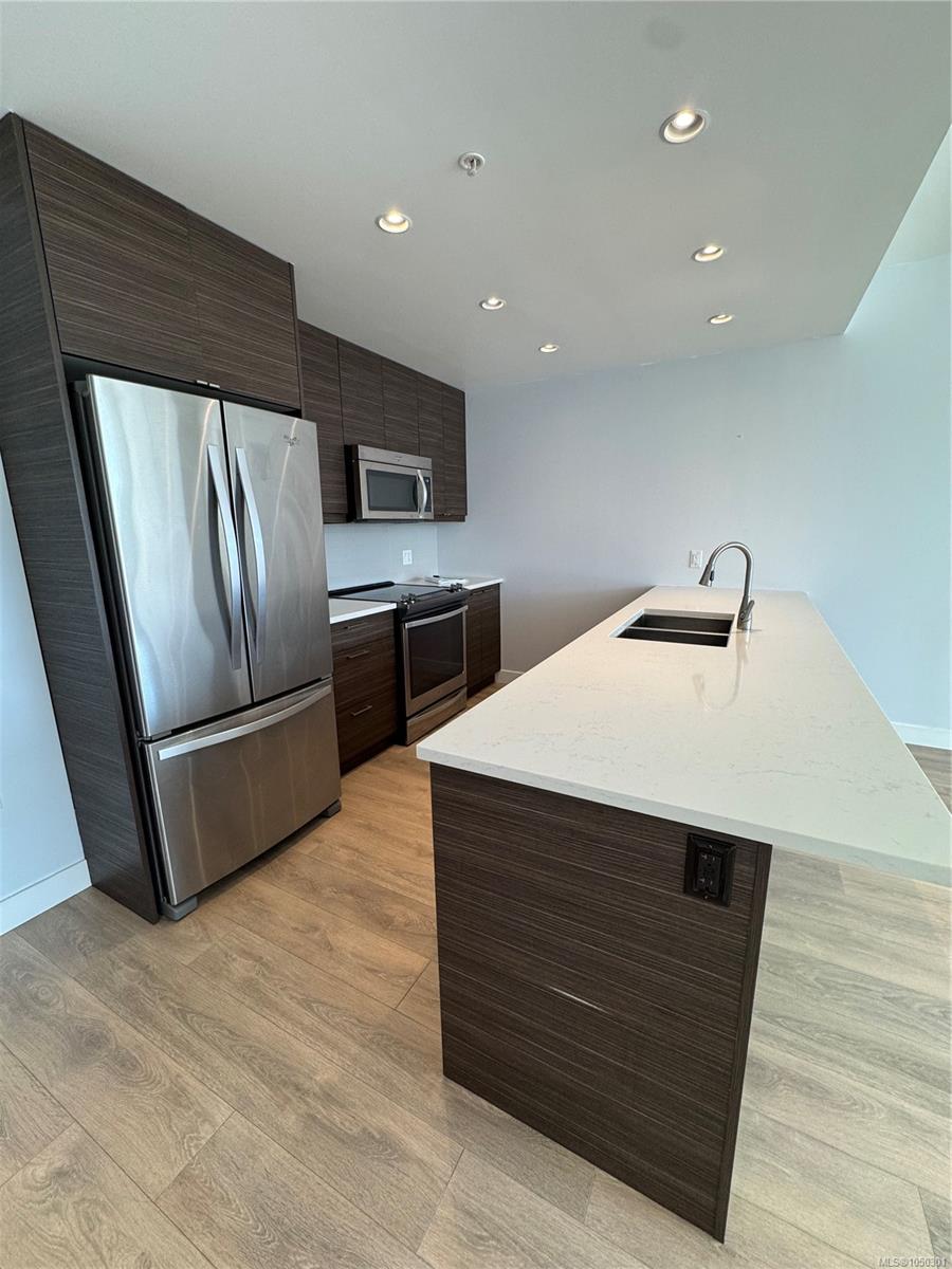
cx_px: 476
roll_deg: +1.6
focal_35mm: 14
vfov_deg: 102.1
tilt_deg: -11.9
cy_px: 634
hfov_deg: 85.7
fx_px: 513
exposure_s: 1/120
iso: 160
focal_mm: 2.22
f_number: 2.2
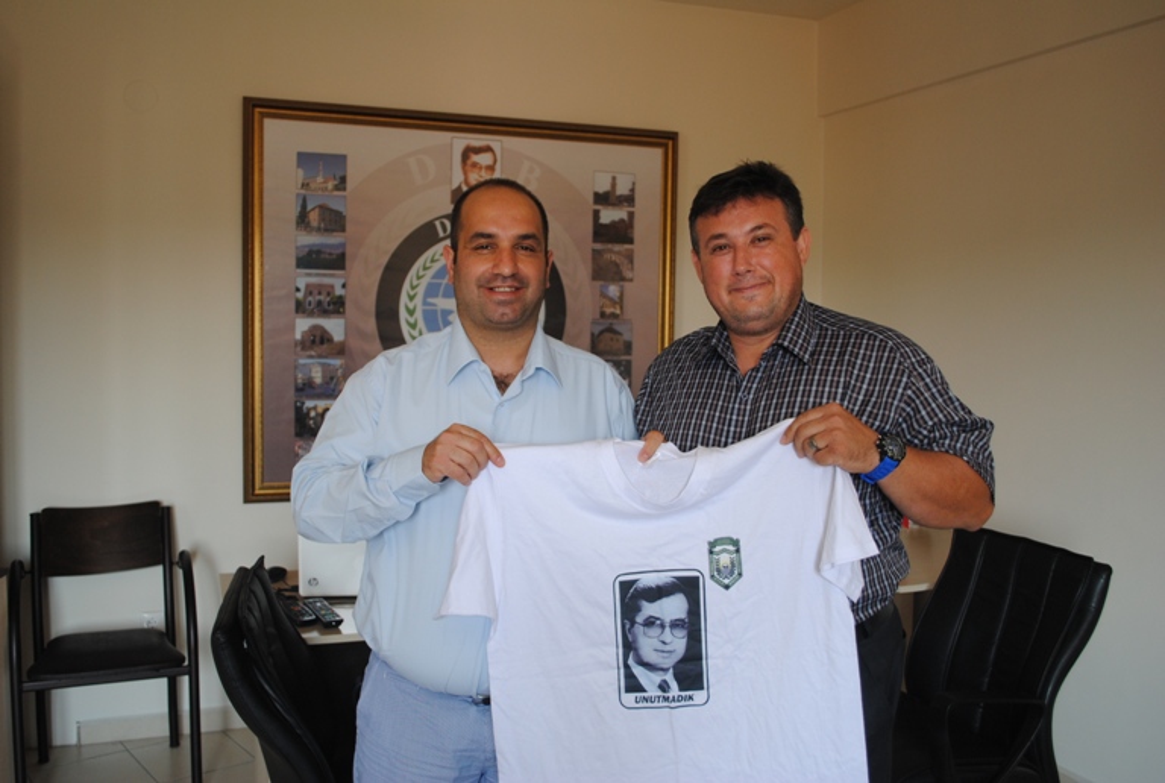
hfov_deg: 57.1
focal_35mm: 33
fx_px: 1070
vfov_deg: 40.2
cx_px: 582
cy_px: 392
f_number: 3.8
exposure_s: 1/40
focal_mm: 22
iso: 200
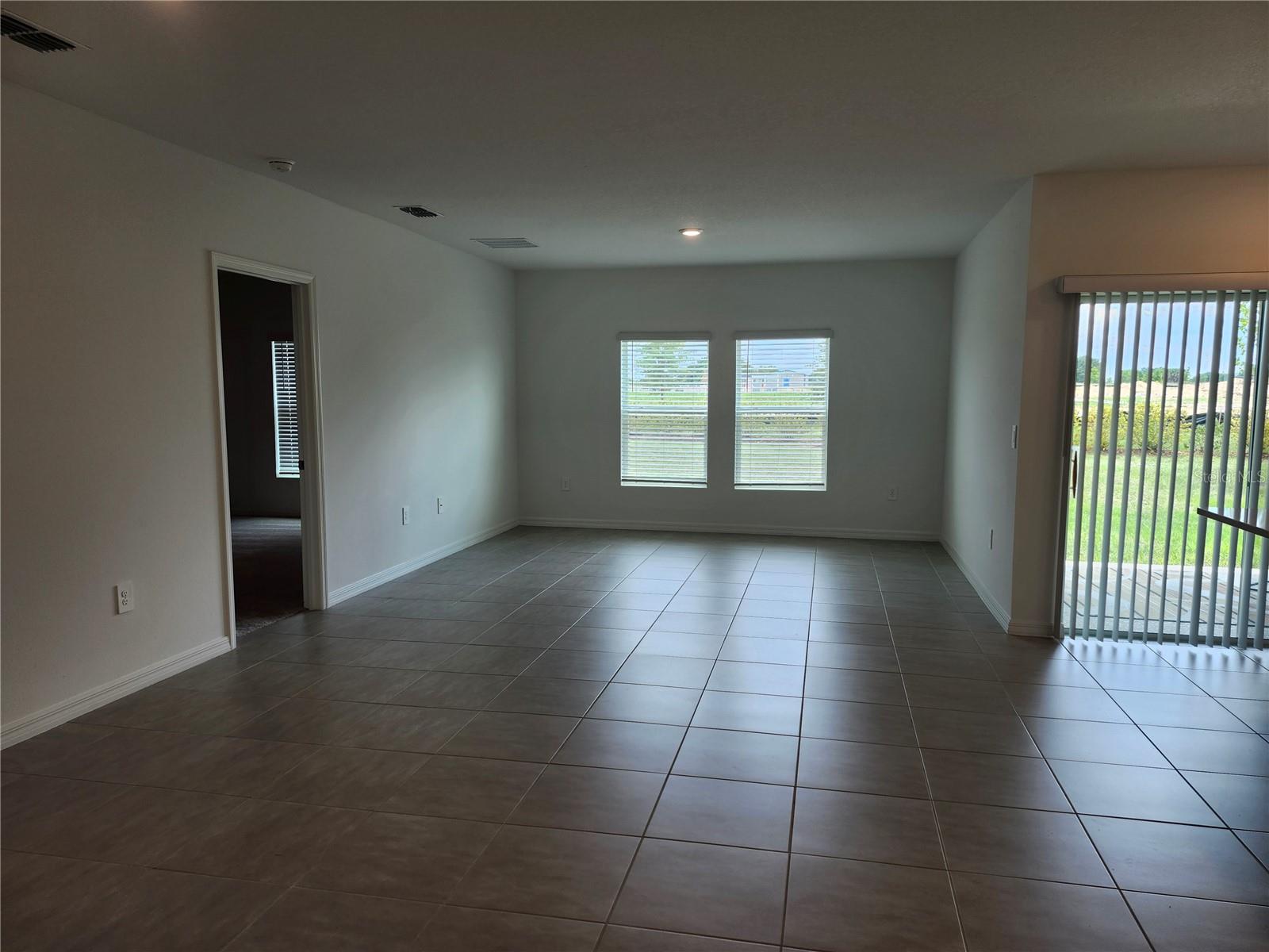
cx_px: 634
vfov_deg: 58.9
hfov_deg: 73.9
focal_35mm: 23
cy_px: 476
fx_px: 843
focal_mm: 5.54
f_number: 1.8
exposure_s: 1/120
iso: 32
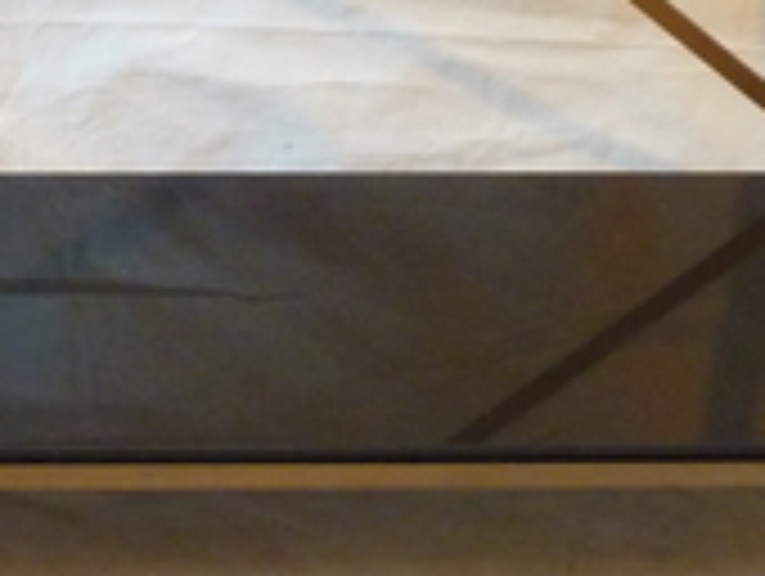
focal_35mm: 194
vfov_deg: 7.6
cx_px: 22
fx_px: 4293
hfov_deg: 10.1
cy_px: -248
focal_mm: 9.1
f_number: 3.9
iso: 400
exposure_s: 1/20
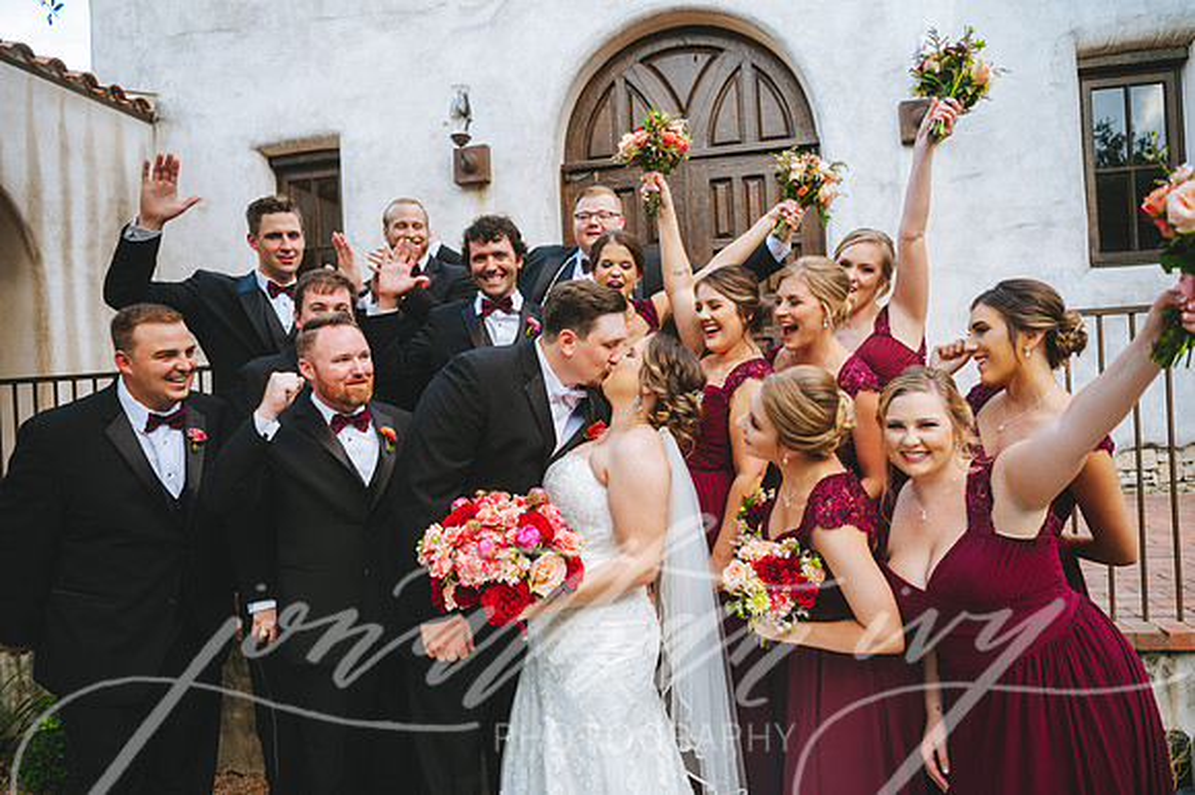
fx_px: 796
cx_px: 598
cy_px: 398
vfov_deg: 53.1
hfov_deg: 73.8
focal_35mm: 24
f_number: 2.8
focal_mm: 24
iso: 500
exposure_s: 1/320
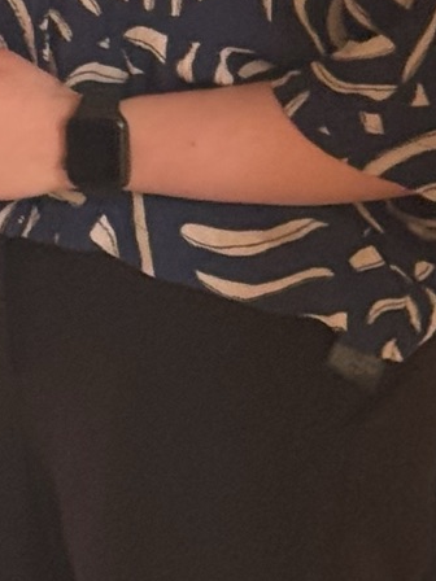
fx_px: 4601
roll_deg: -1.1
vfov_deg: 7.0
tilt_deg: -3.5
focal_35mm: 274
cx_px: 12
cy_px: -453
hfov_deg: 5.4
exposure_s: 1/64
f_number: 1.78
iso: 160
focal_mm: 6.76
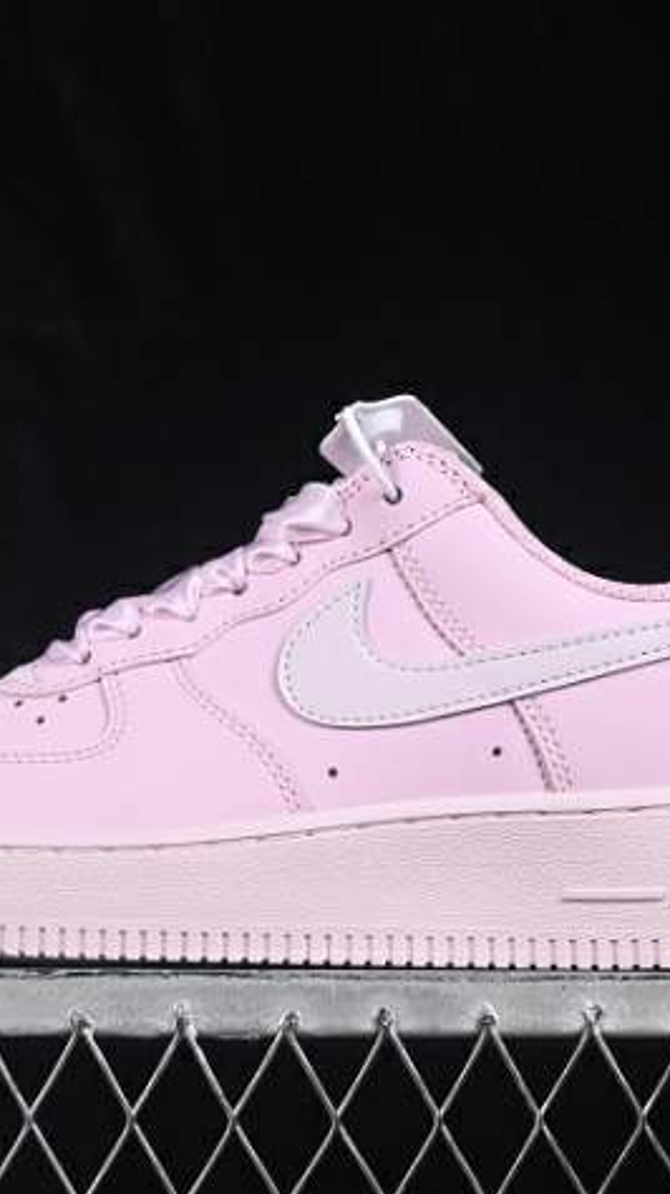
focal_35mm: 121
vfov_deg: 17.7
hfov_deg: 10.0
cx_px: 332
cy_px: 589
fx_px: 3828
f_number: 8
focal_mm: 50
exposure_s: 1/80
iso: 160
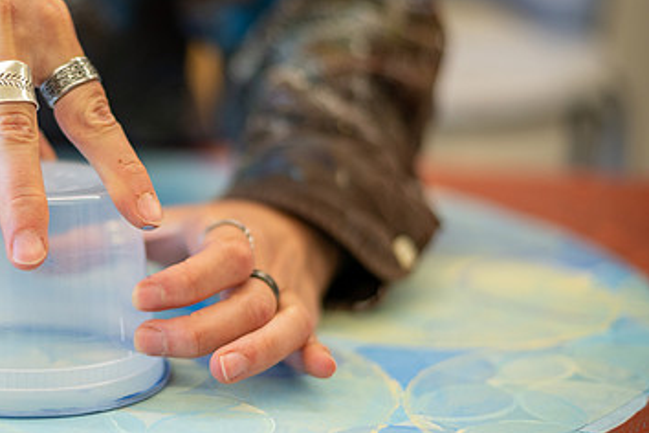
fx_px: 1478
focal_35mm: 82
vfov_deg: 16.6
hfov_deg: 24.3
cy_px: 247
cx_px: 121
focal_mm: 50
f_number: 1.8
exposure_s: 1/400
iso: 320
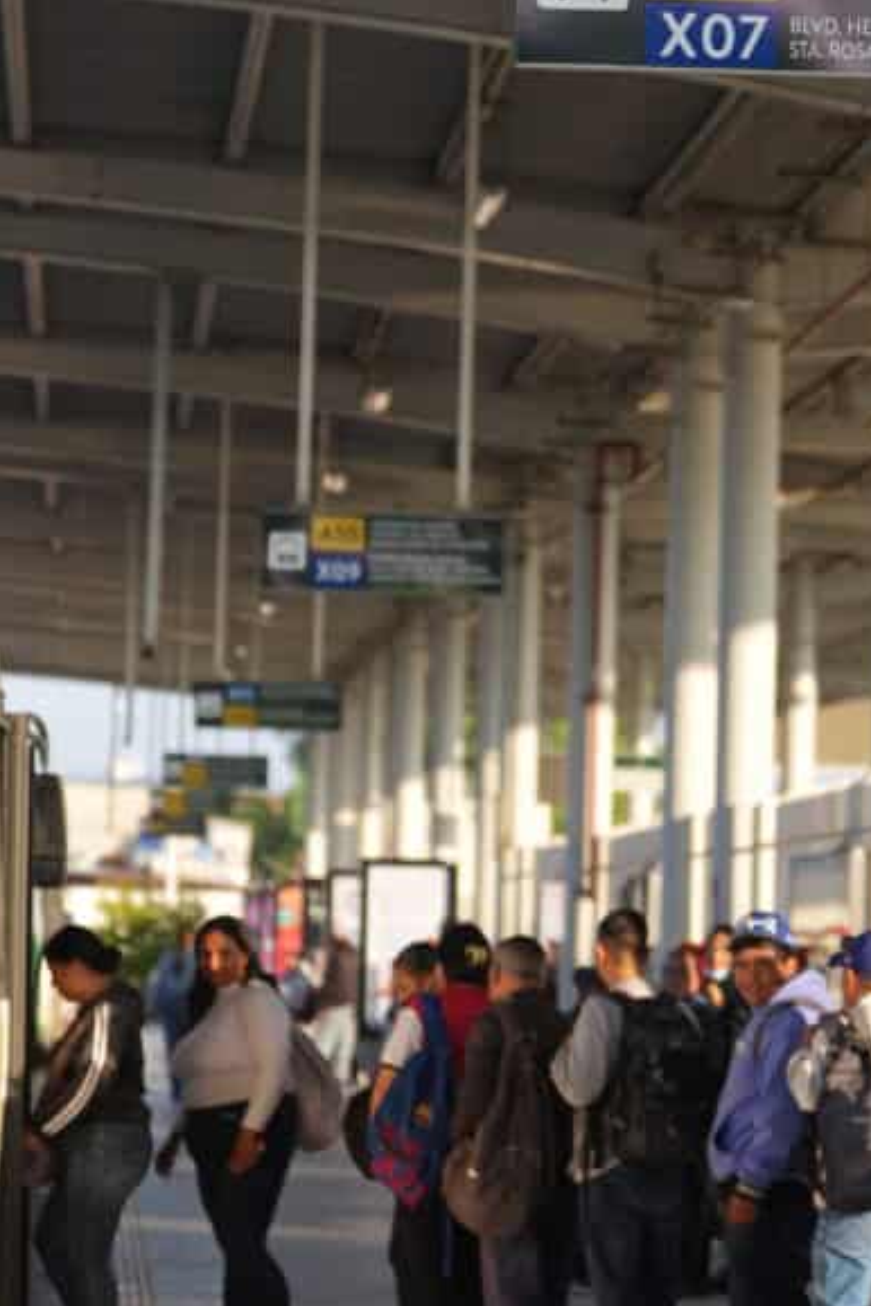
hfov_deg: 9.5
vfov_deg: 14.1
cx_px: 477
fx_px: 5262
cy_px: 465
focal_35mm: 145
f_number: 2.8
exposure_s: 1/13
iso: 1000
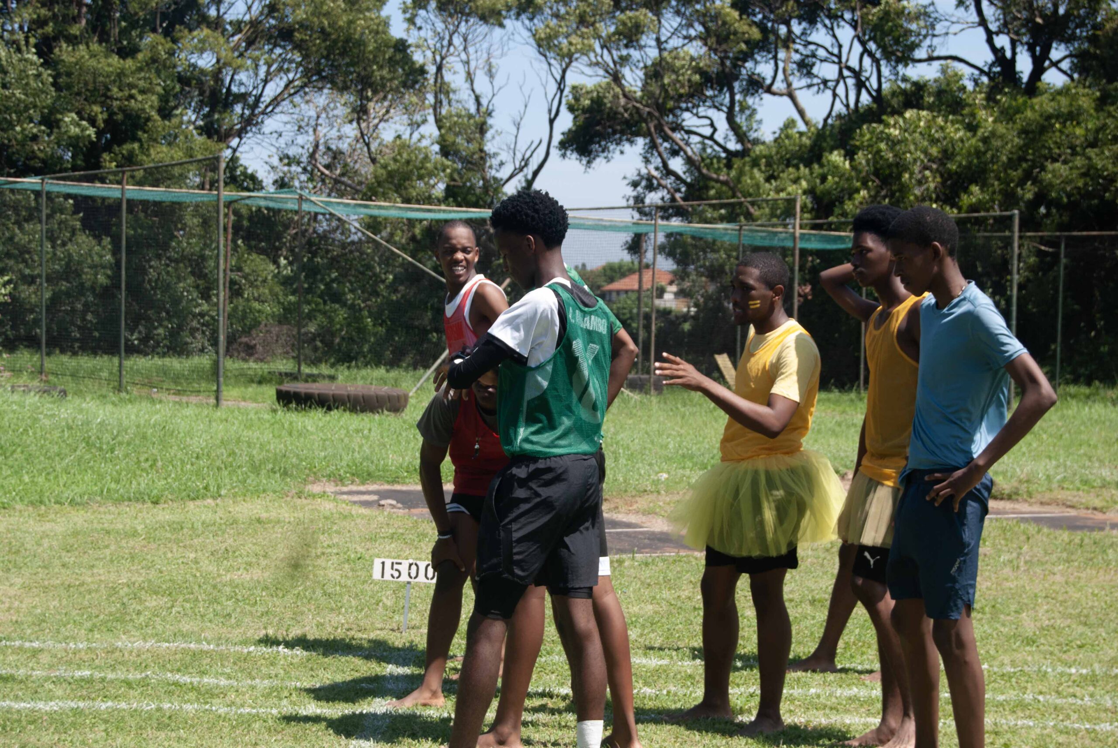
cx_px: 559
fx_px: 2239
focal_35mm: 72
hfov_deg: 28.0
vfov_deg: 19.0
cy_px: 374
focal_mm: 48
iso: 100
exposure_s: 1/200
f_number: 7.1
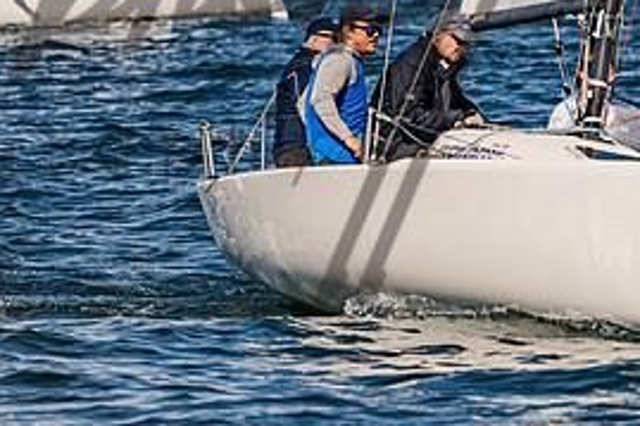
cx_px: 450
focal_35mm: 726
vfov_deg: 1.9
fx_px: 12898
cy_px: -40
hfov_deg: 2.8
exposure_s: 1/5000
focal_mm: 250
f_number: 5.6
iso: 320
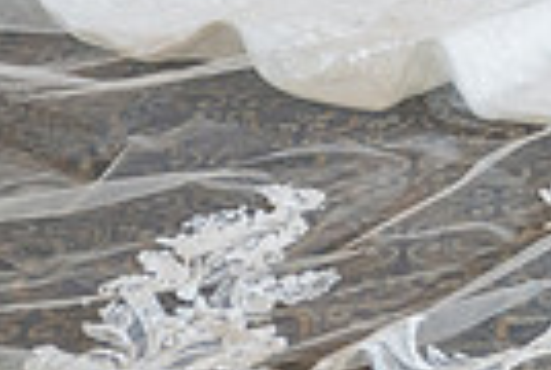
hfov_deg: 15.2
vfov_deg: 10.8
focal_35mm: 119
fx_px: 1825
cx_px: 936
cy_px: -308
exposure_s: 1/125
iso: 800
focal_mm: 24
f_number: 4
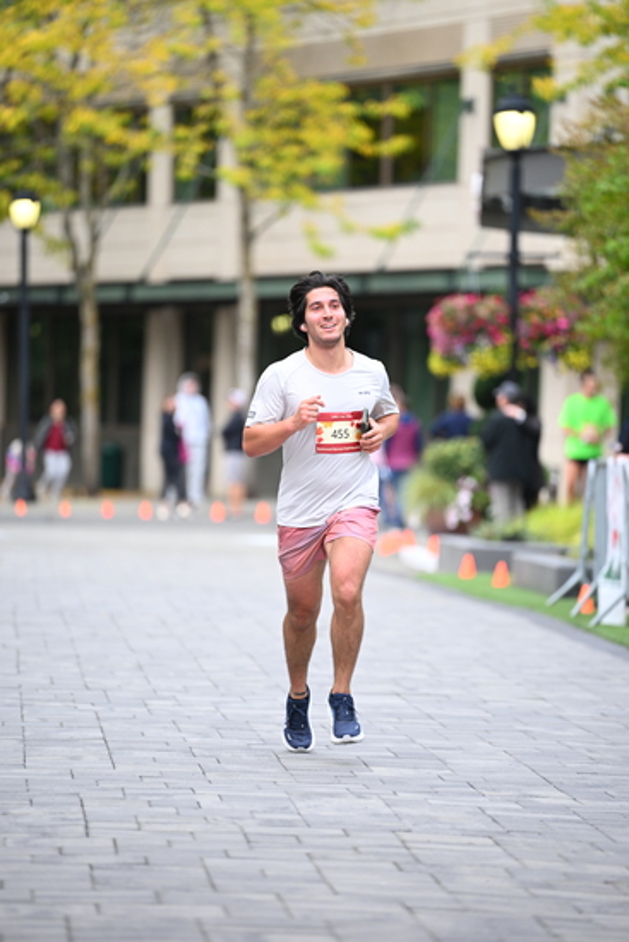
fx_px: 5238
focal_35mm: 200
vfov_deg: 10.3
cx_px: 314
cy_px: 471
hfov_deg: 6.9
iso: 1000
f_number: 2.8
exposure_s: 1/1600
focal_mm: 200
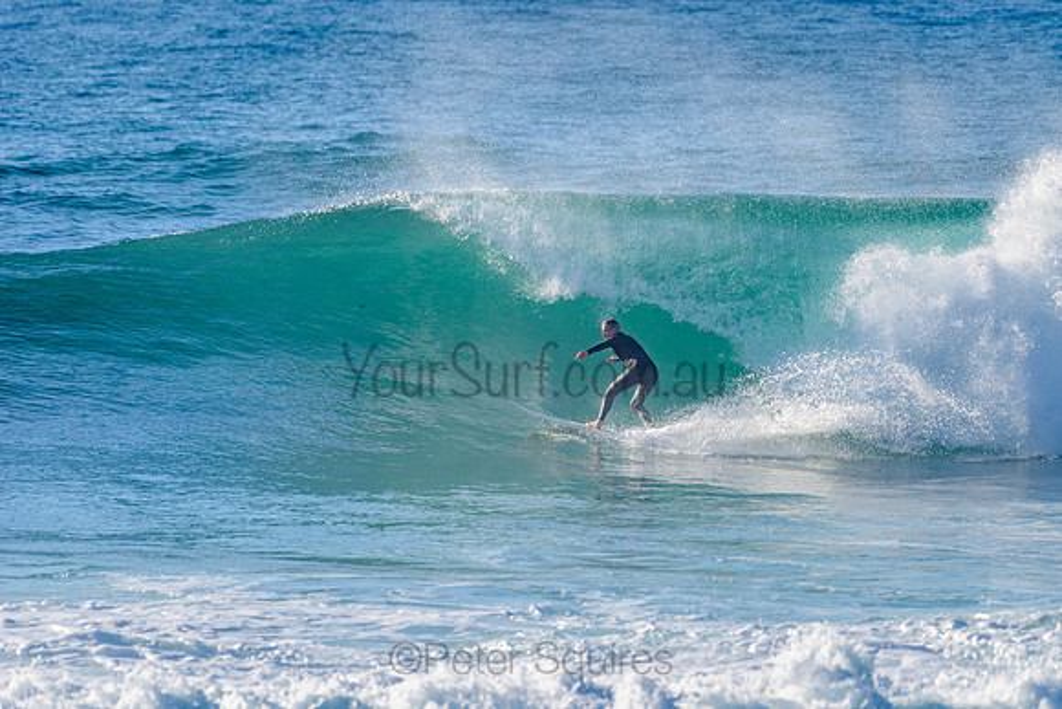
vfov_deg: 2.2
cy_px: 295
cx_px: 651
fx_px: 18093
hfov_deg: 3.4
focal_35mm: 613
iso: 160
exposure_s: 1/2000
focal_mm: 500
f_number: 5.6
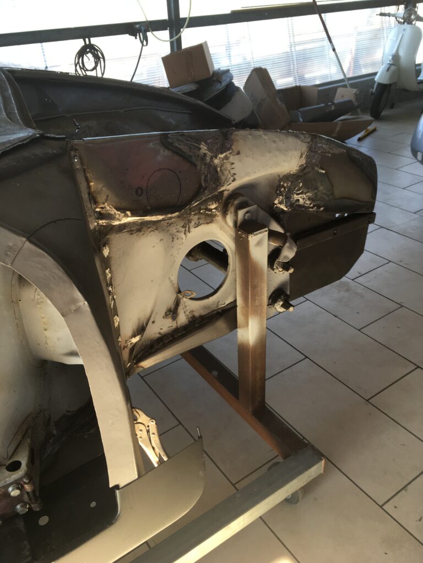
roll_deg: +3.5
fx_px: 472
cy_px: 282
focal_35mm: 29
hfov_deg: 48.2
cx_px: 212
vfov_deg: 61.7
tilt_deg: -31.2
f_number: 2.2
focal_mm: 4.15
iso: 40
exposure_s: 1/100
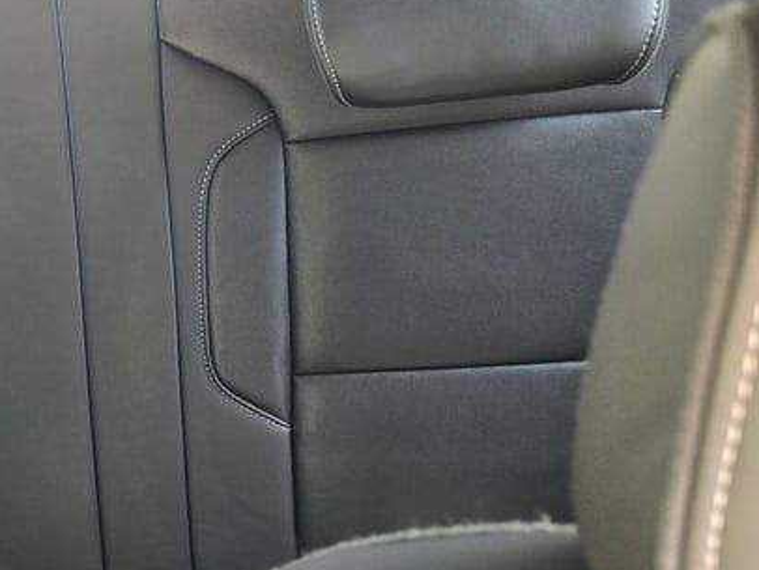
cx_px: -79
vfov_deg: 25.0
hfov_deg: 29.8
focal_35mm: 58
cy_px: 406
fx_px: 1272
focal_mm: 6.3
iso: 1000
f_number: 1.7
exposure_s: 1/100
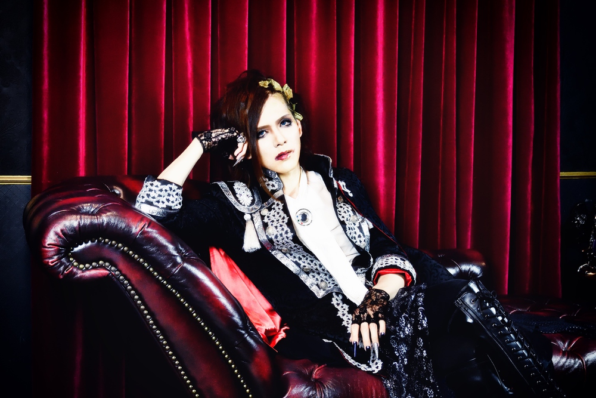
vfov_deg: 26.5
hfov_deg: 38.9
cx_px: 298
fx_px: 844
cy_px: 199
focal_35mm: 51
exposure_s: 1/60
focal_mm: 34
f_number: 5.6
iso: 3200
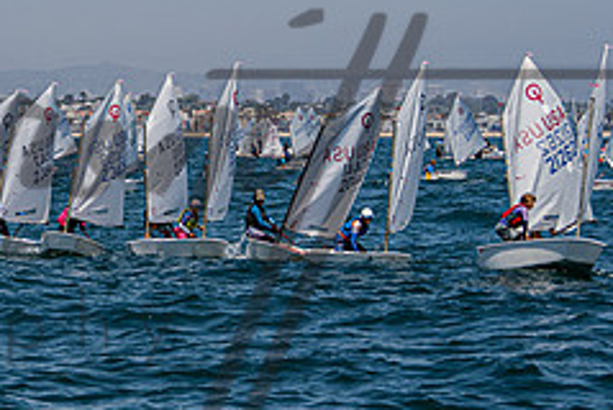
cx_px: -25
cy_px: 162
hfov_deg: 12.1
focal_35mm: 168
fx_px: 2864
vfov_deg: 8.2
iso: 250
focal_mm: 58
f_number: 5.6
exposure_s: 1/1000
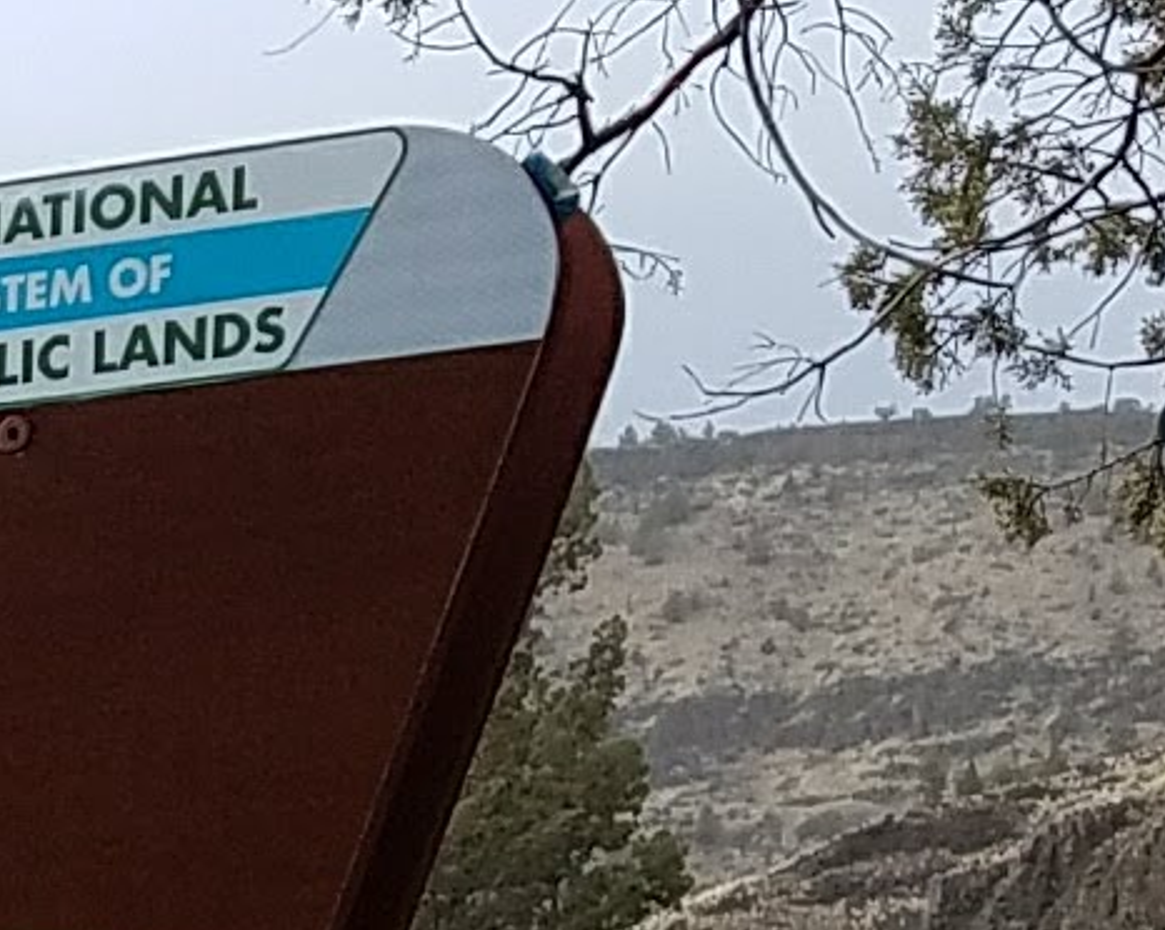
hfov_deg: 11.2
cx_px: -1088
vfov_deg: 9.3
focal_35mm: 157
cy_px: 1695
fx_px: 5409
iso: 40
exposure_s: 1/872
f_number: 1.7
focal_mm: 4.2
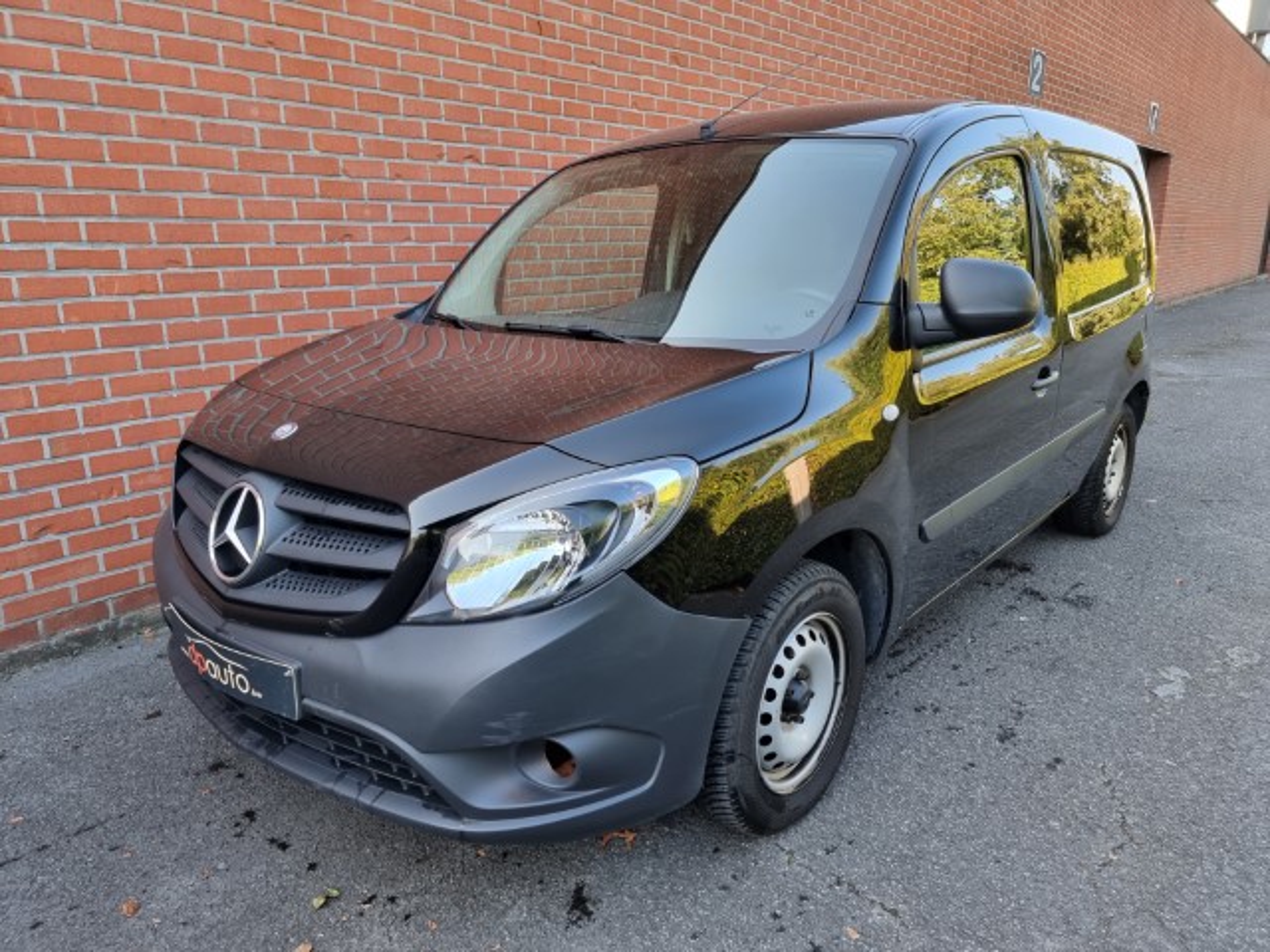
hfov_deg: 71.6
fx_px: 881
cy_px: 476
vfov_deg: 56.8
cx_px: 635
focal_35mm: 24
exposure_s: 1/120
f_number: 1.8
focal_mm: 6.7
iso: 64
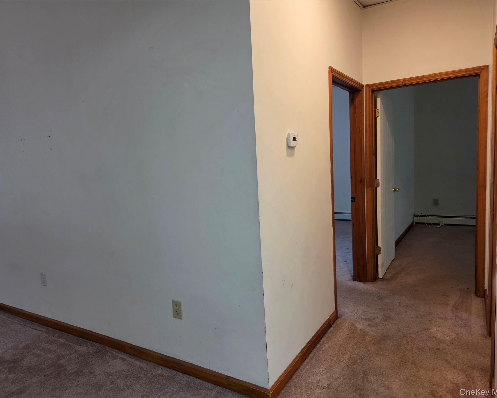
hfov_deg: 70.3
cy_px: 199
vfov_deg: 58.8
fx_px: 353
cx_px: 247
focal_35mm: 24
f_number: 1.8
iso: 320
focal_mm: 5.4
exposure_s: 1/120
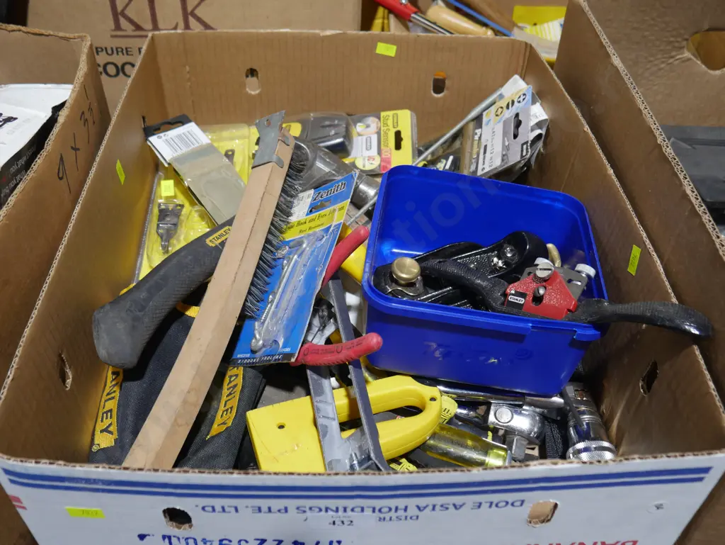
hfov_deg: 53.9
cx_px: 362
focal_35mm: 34
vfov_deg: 41.8
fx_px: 712
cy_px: 272
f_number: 4
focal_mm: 17
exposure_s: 1/60
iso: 320
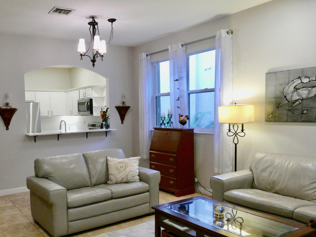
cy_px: 139
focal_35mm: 32
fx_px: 292
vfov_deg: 44.0
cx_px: 109
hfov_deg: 55.8
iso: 1600
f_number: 4.5
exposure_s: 1/60
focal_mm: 9.12
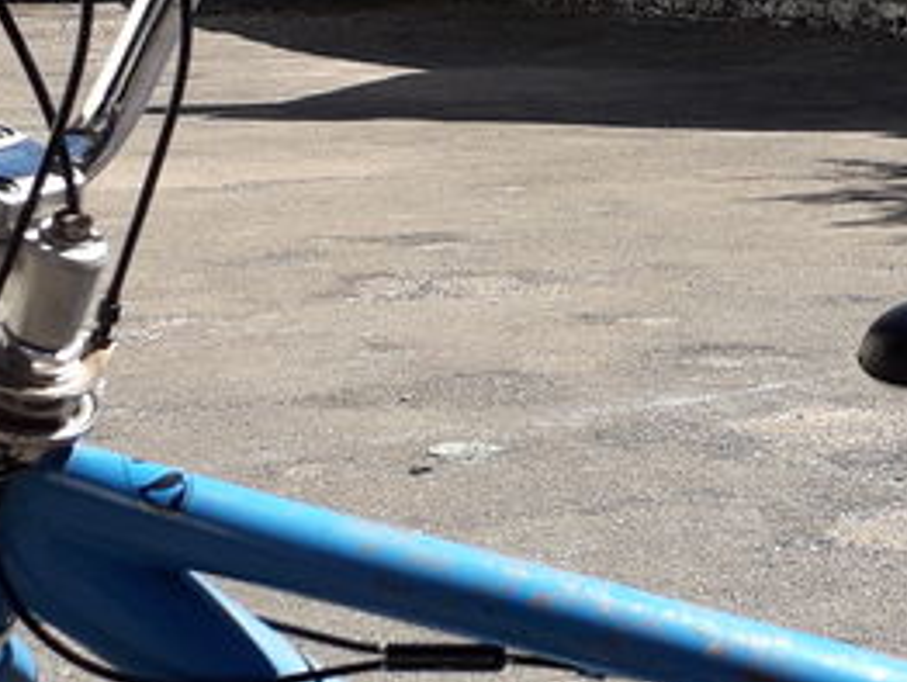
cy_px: 402
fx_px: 2701
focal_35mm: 103
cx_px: 568
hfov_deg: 19.0
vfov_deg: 14.4
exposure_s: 1/983
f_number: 1.9
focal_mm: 3.6
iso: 40
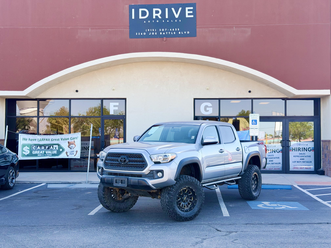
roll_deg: +0.1
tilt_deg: +2.4
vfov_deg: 30.3
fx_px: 459
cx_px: 166
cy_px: 124
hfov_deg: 39.7
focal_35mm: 48
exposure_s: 1/1167
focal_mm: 6.76
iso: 80
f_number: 1.78
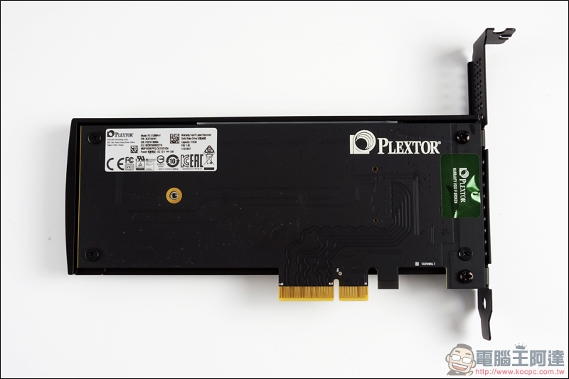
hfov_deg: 57.2
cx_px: 284
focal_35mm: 33
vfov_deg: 40.0
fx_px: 521
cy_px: 190
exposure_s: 1/2.5
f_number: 16
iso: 400
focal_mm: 22
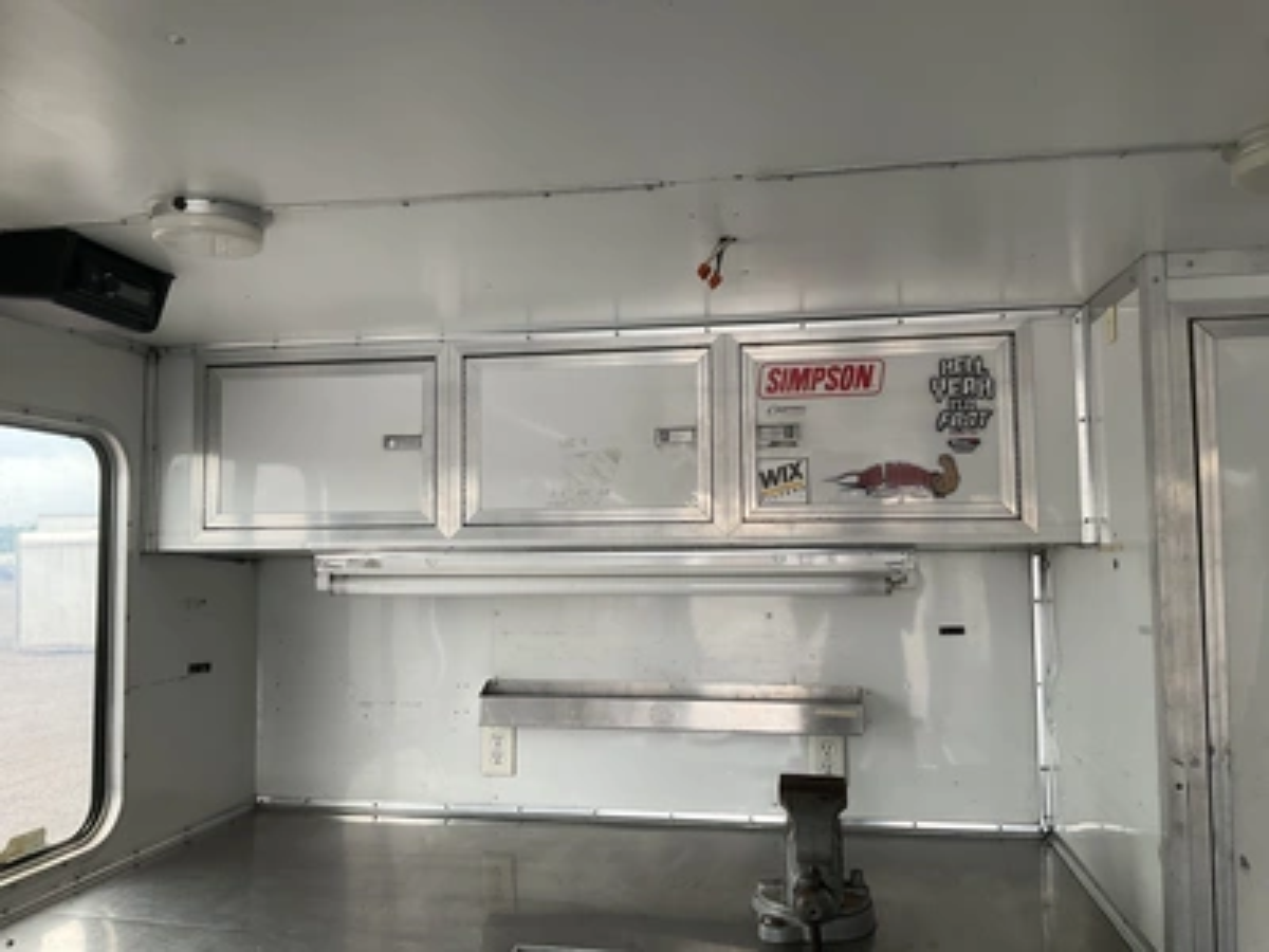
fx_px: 1063
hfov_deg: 61.7
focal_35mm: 29
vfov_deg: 48.2
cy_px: 476
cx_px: 634
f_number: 1.8
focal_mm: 3
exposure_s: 1/120
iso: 64
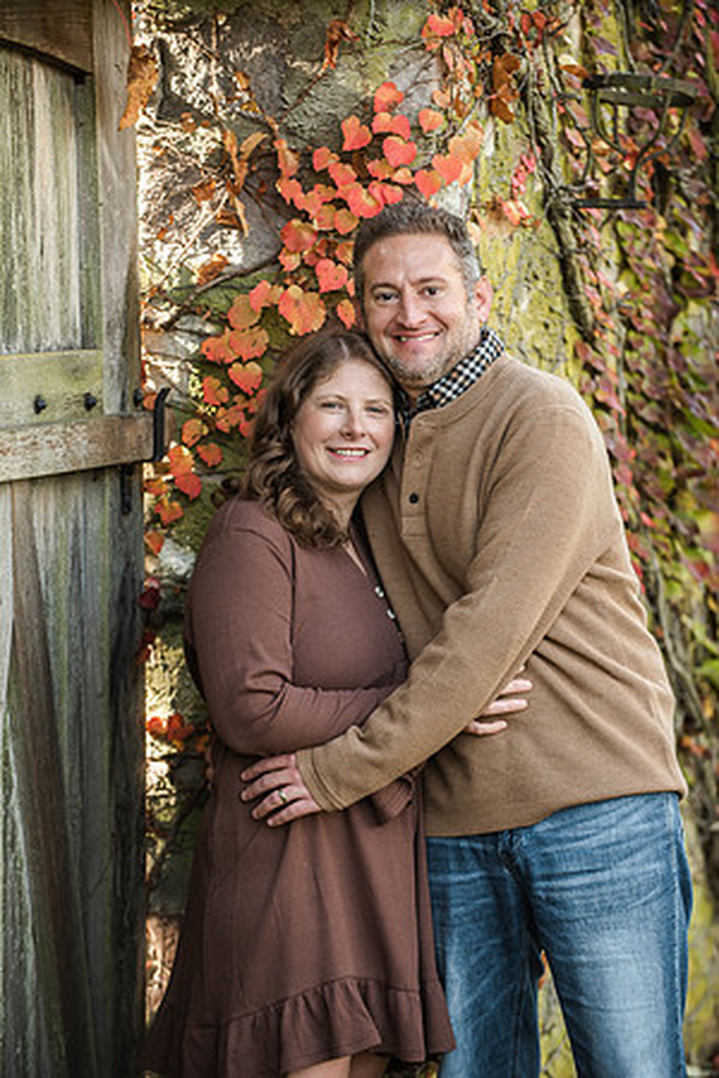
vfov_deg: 15.2
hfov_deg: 10.2
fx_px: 4044
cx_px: 360
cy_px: 539
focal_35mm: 135
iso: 800
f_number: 3.5
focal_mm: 135
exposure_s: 1/500
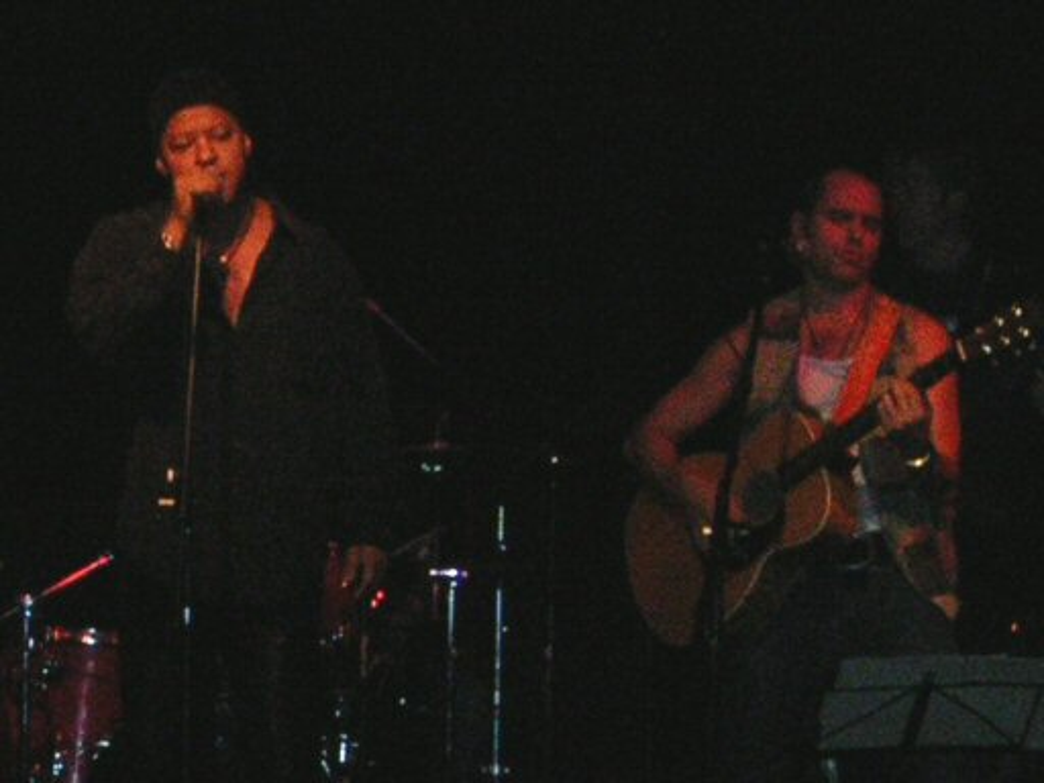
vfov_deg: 19.1
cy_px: 392
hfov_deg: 25.3
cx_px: 522
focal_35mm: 77
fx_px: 2322
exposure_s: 1/60.1
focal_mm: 10.1
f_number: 3.9
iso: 200
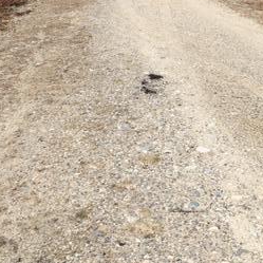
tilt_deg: +5.1
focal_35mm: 66
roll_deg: +2.5
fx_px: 567
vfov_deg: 23.8
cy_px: -51
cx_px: 114
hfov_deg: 26.1
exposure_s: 1/1425
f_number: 2.2
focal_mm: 4.15
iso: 25
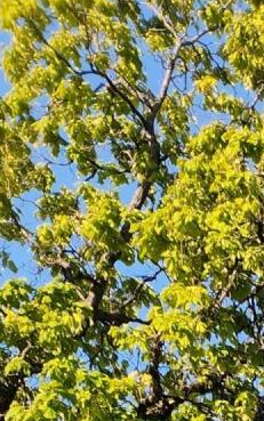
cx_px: 793
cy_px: 1119
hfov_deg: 8.4
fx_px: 1518
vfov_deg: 11.7
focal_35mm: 132
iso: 20
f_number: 1.8
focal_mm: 5.4
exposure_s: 1/614
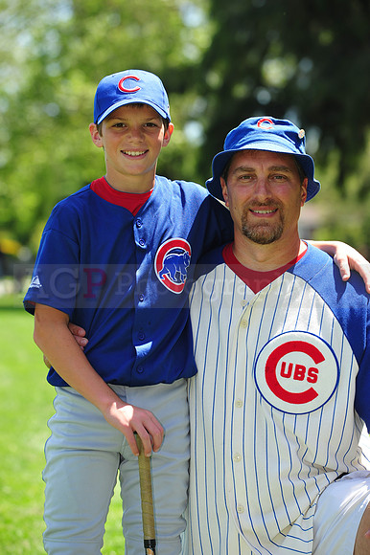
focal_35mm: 145
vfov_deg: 14.2
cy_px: 278
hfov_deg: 9.5
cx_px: 185
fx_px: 2238
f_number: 5.6
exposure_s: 1/400
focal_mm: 145
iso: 200
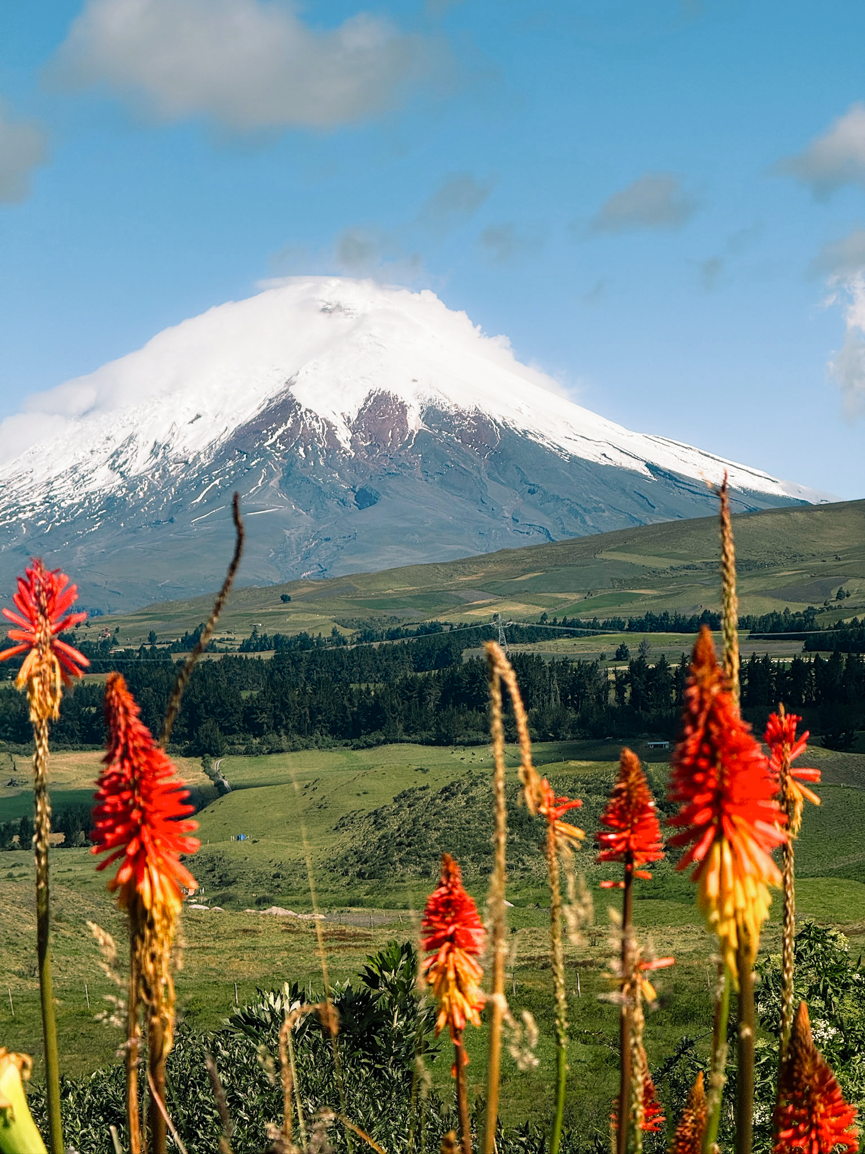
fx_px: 3998
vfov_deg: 16.4
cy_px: 577
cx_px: 432
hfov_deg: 12.3
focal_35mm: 120
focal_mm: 15.66
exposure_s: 1/2100
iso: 50
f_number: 2.8
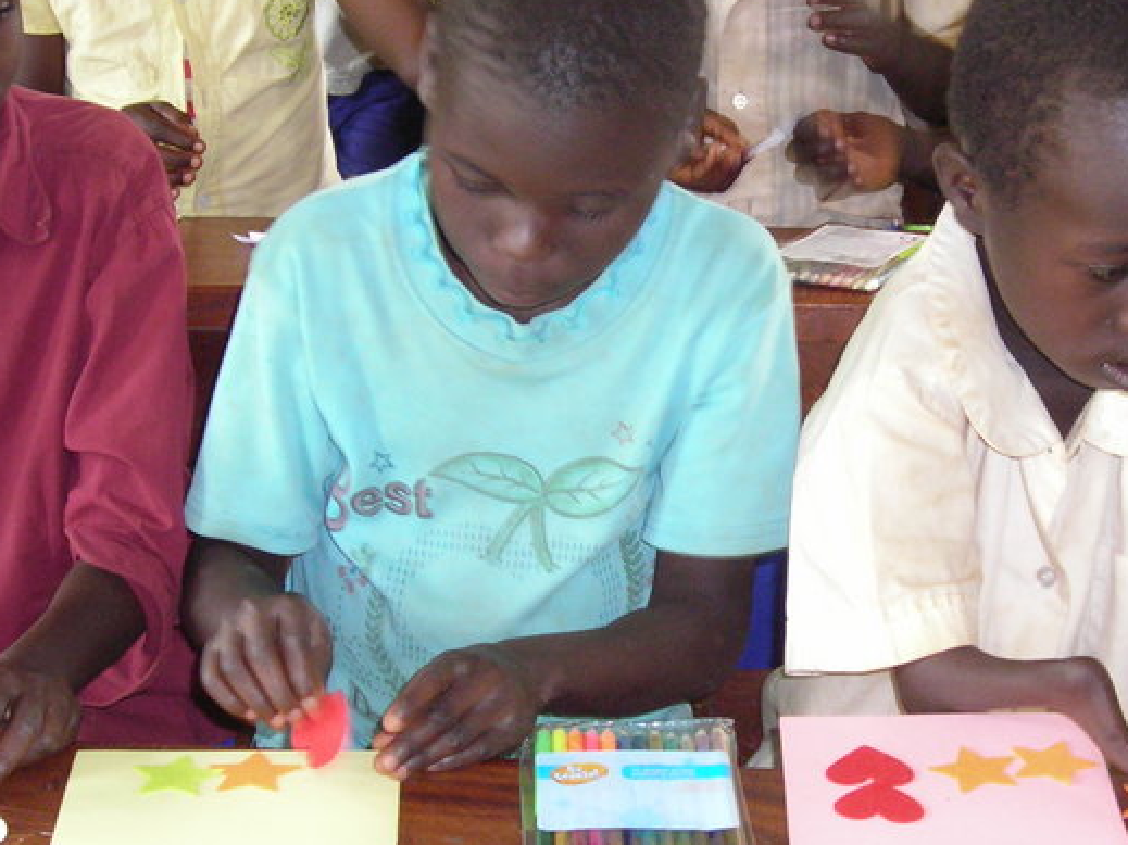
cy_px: 387
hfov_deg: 25.9
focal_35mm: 75
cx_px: 724
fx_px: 2443
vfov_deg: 19.6
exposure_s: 1/18.6
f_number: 3.2
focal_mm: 6.3
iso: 200
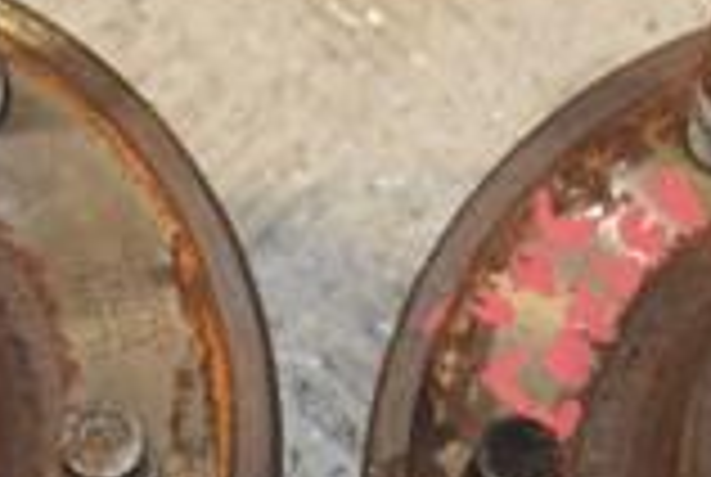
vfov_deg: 6.9
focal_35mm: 199
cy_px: 472
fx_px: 3936
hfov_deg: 10.3
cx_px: 284
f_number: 5.6
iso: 800
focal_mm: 35
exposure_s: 1/200
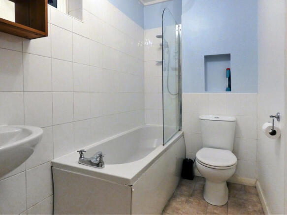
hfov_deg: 81.8
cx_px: 144
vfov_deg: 66.0
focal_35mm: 20
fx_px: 166
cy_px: 108
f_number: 2.8
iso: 400
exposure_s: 1/60
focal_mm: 3.6
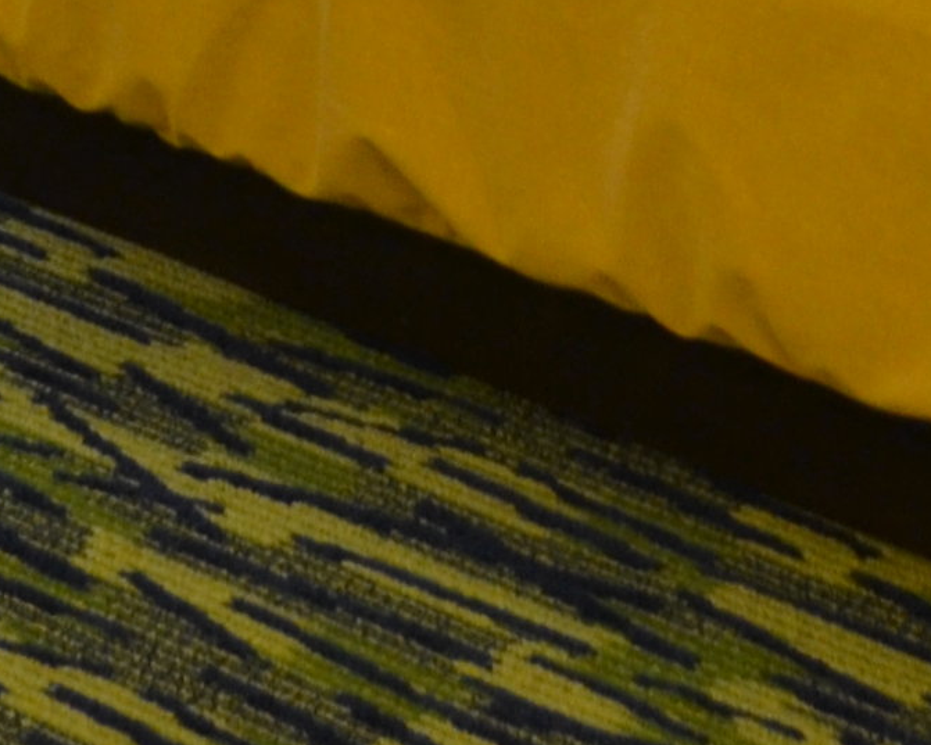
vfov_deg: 7.9
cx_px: 892
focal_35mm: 174
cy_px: -1325
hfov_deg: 11.0
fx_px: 4795
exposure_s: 1/25
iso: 400
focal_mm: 18
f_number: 3.5
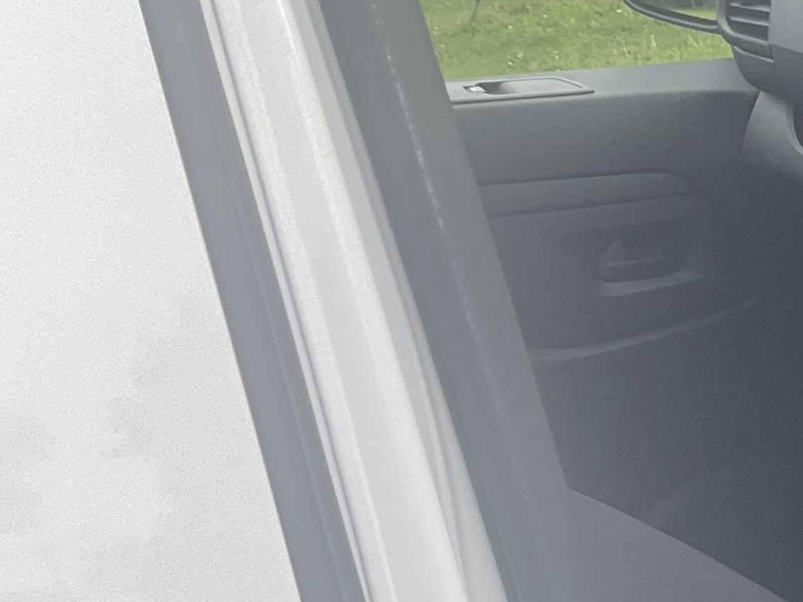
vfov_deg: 14.1
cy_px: 632
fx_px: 2389
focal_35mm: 103
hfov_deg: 16.9
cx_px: 1269
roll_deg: +3.7
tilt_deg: -19.3
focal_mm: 3
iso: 16
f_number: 1.8
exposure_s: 1/325
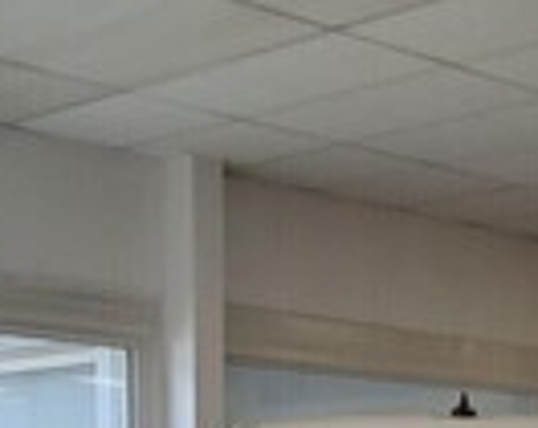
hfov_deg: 18.1
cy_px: 801
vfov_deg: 12.9
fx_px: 1684
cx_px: 375
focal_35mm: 106
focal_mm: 3.98
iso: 40
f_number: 1.8
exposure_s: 1/100
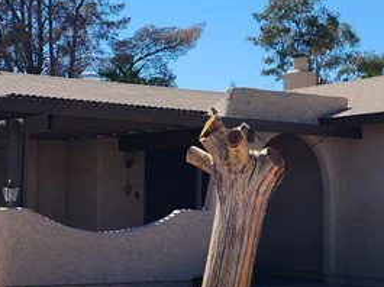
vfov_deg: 16.5
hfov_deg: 22.0
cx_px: 201
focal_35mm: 89
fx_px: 986
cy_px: 110
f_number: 1.8
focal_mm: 6.4
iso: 12
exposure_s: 1/1272
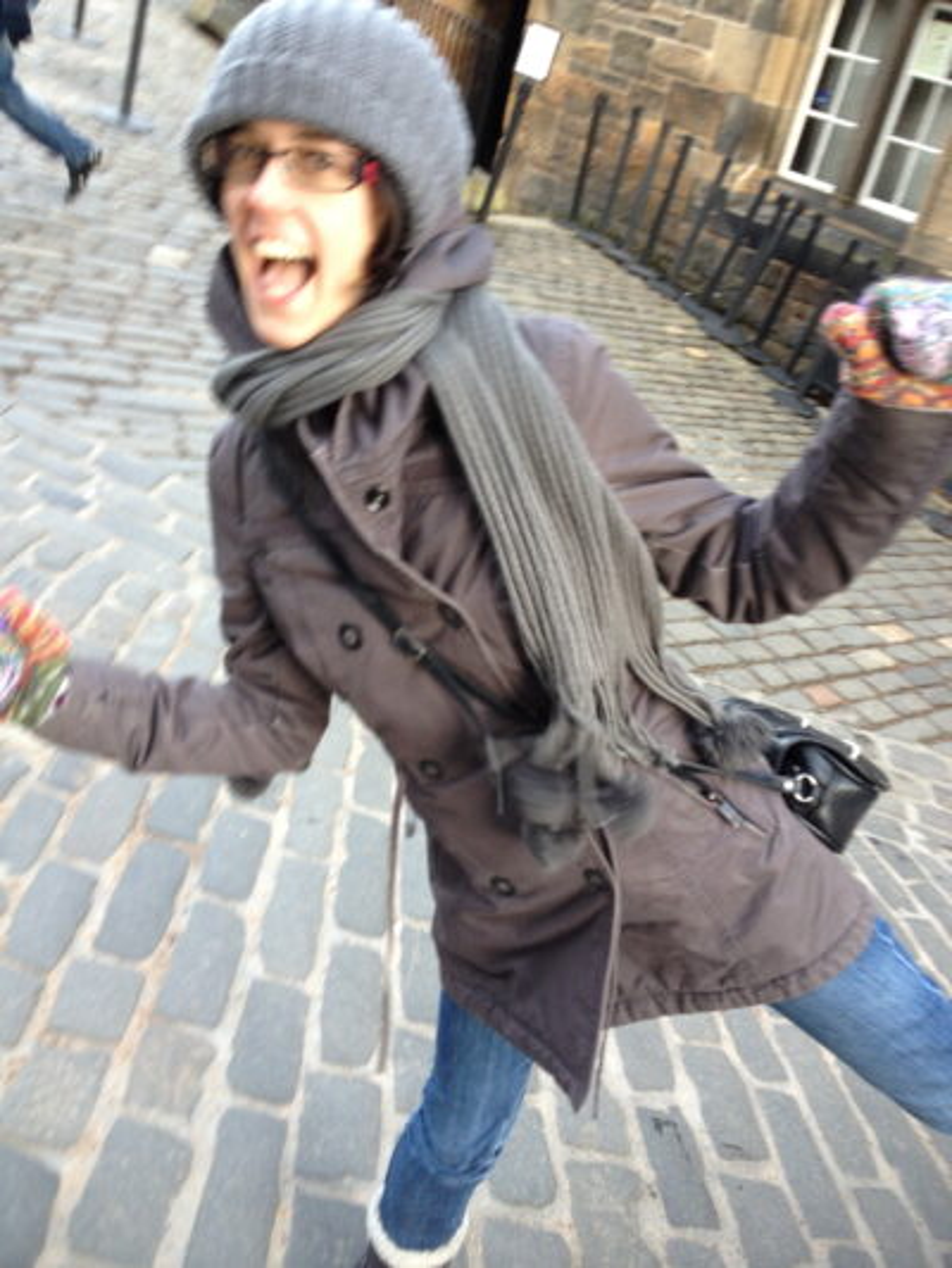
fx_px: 1283
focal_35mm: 35
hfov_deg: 40.7
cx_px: 476
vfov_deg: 52.6
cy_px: 634
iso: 50
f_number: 2.4
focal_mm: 4.28
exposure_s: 1/60
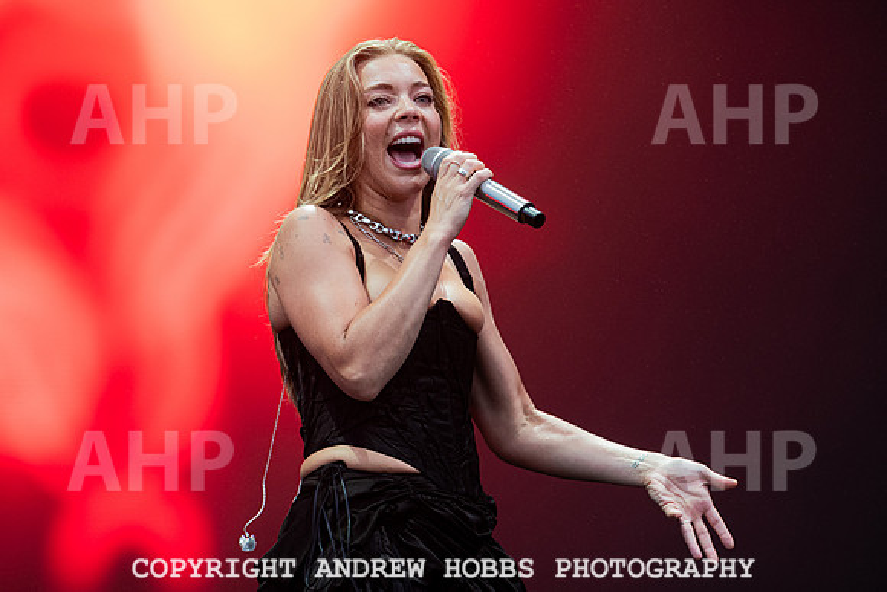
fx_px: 6579
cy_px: 202
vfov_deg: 5.2
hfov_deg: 7.7
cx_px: 333
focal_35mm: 267
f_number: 3.5
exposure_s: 1/500
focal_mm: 190
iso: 640
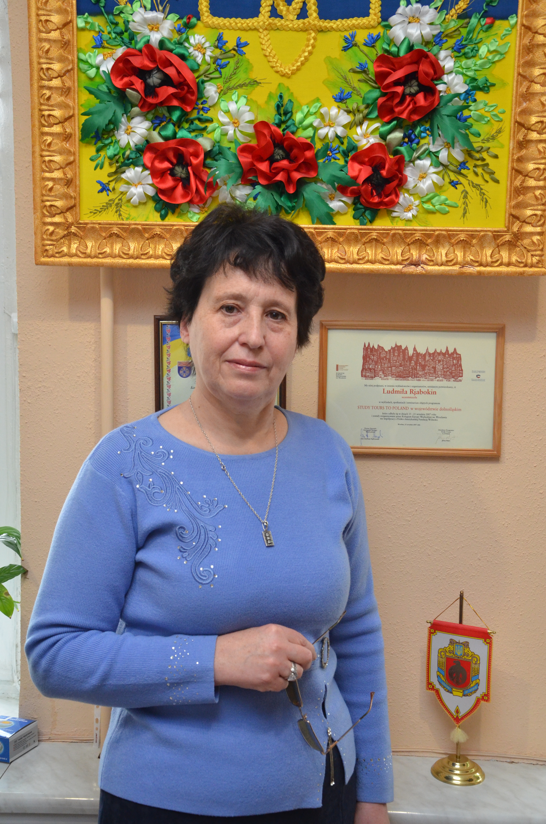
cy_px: 412
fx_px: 1097
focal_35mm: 48
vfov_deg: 41.2
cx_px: 273
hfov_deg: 28.0
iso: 1600
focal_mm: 32
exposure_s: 1/80
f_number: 6.3
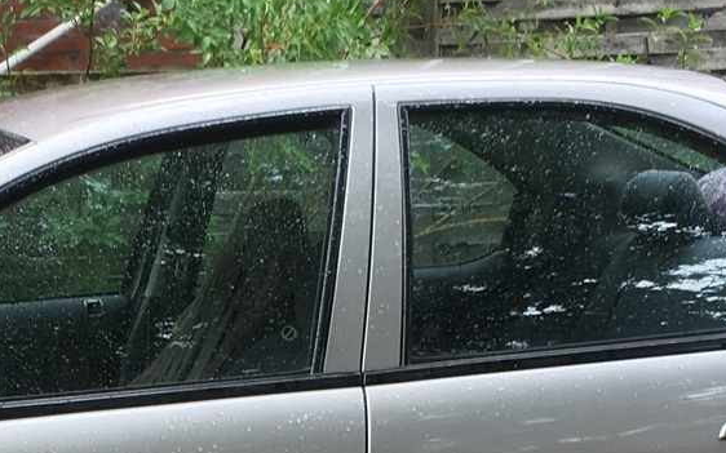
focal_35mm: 112
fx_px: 2216
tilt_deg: -12.5
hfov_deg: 18.4
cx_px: 120
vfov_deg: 11.4
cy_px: 607
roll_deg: +2.2
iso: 25
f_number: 2.2
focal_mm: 4.15
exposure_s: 1/100
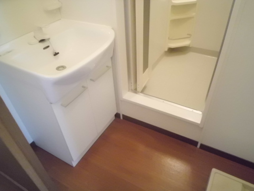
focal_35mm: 26
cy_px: 96
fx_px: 191
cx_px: 127
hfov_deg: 67.3
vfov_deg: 53.1
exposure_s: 1/60
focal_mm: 4.7
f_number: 2.8
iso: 800
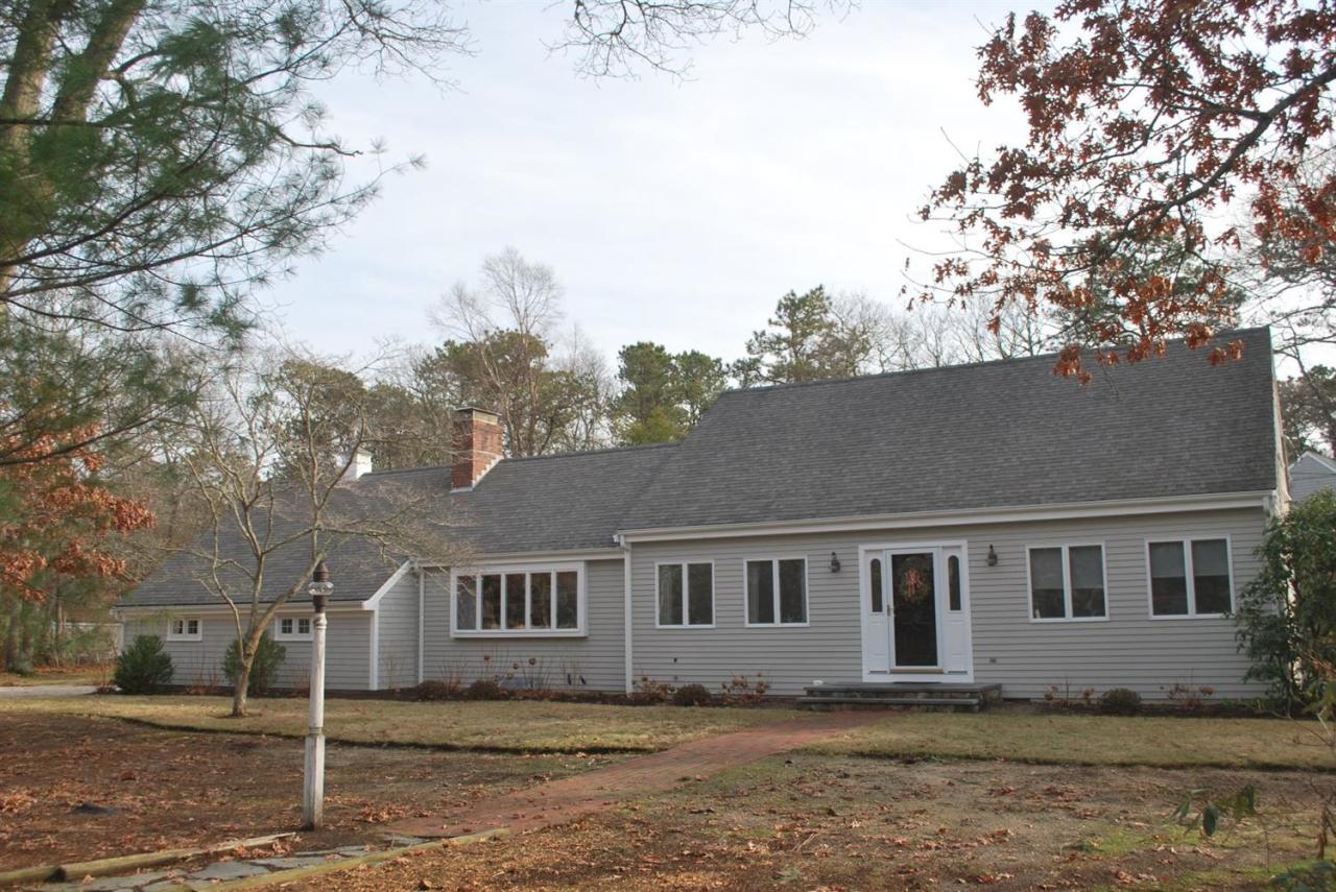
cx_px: 668
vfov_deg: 40.0
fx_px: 1225
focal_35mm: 33
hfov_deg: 57.2
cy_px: 446
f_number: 6.3
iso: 100
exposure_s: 1/200
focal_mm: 22
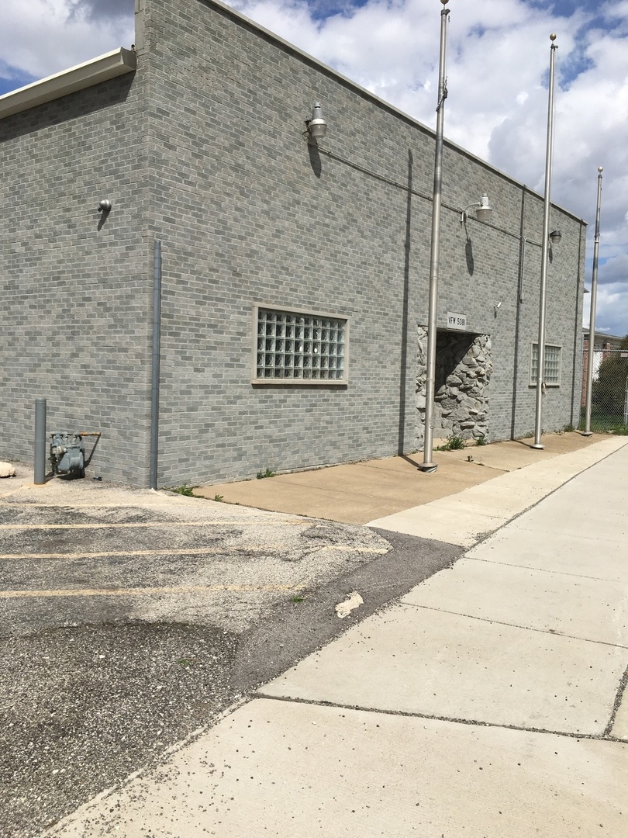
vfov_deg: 61.7
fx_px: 701
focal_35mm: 29
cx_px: 314
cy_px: 419
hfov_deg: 48.2
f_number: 2.2
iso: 25
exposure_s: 1/2849
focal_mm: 4.15
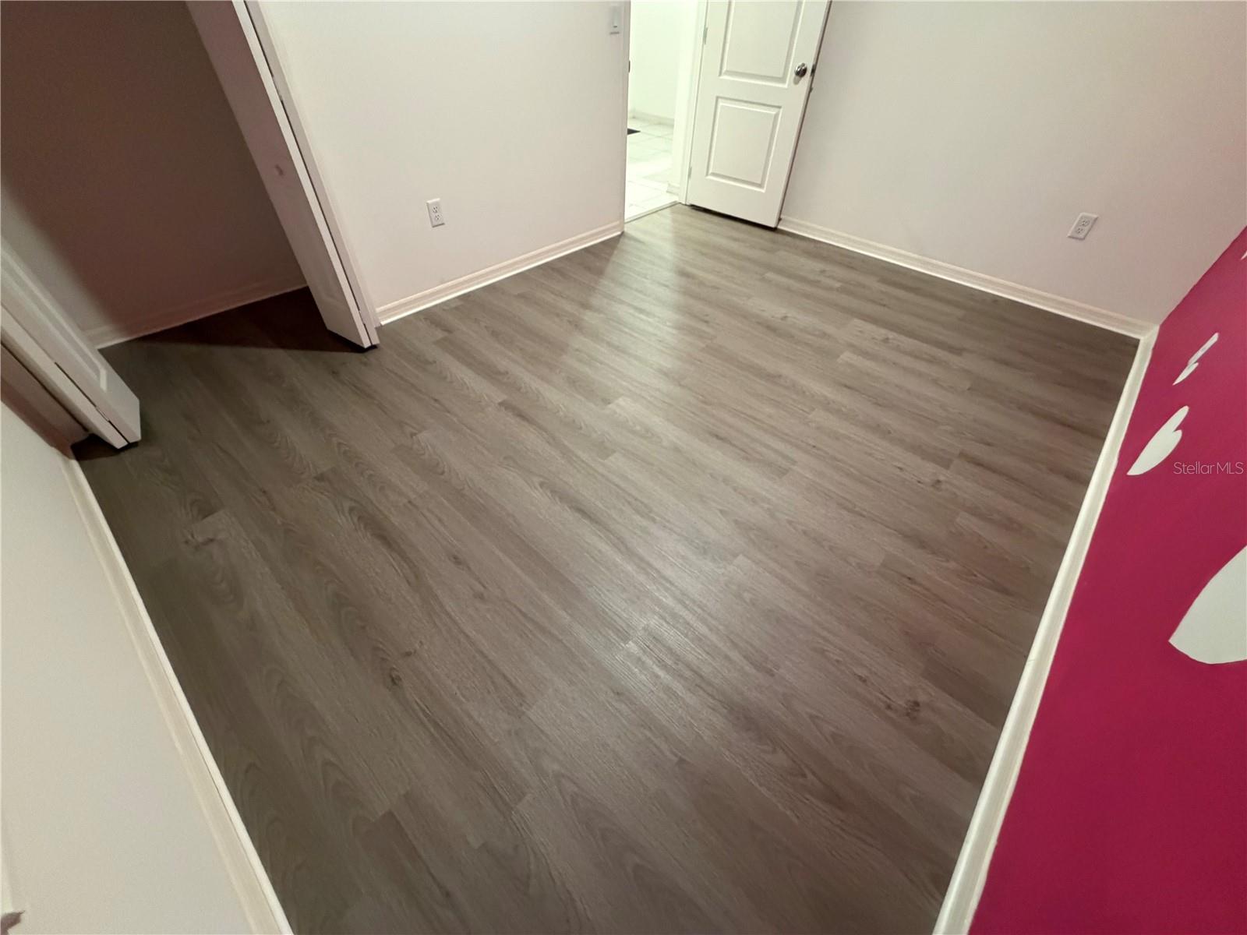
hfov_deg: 102.1
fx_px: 504
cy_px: 468
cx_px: 624
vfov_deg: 85.7
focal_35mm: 14
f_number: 2.2
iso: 800
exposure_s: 1/60
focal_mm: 2.22
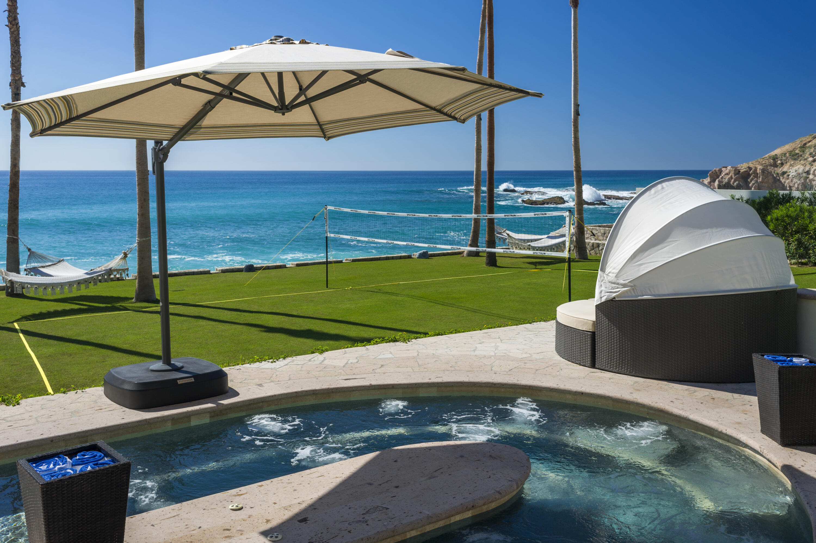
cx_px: 408
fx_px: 793
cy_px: 272
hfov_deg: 54.5
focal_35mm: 35
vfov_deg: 37.8
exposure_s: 1/160
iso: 200
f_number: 10
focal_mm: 35
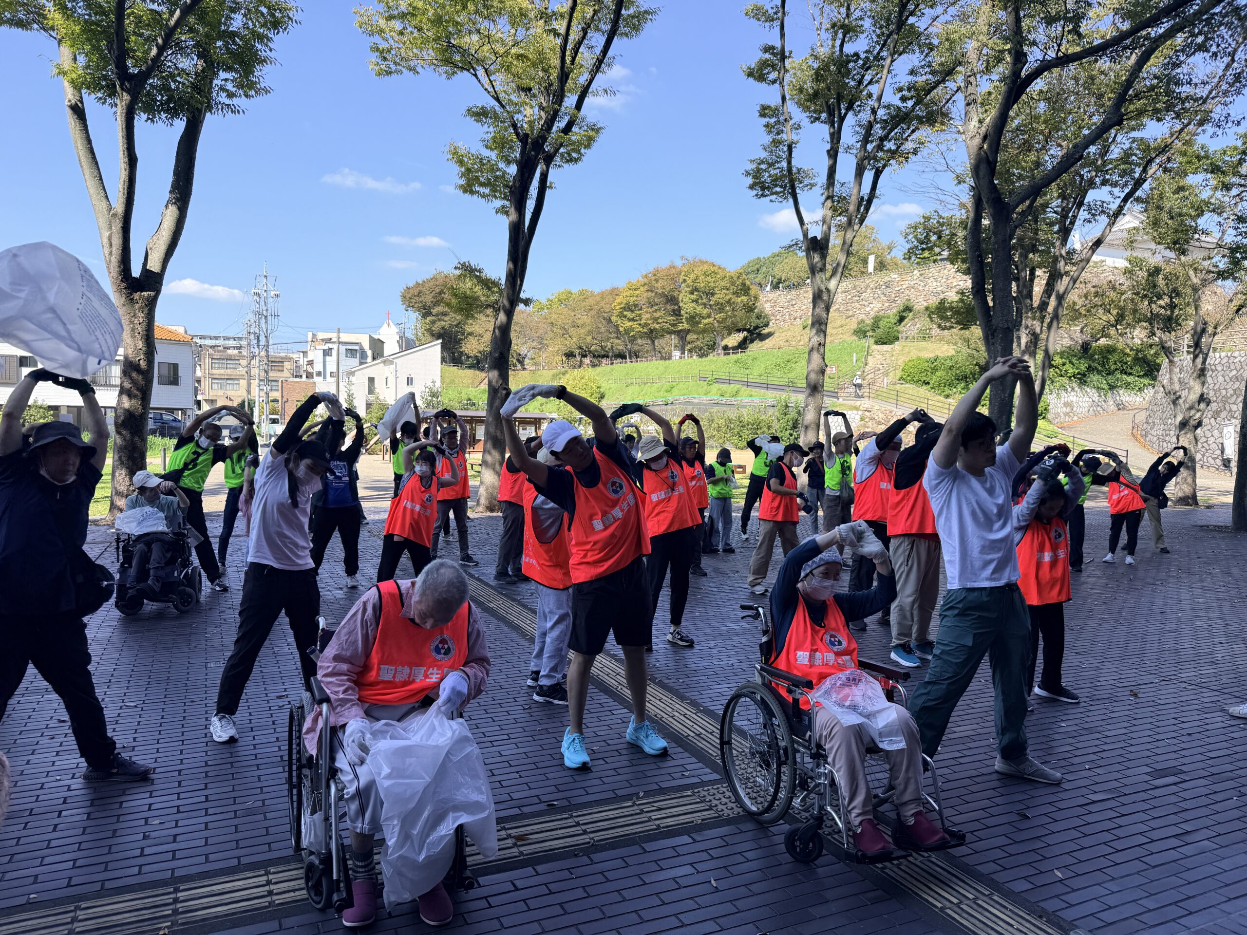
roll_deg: -0.7
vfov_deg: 56.8
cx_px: 624
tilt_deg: -2.9
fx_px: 865
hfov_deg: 71.6
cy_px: 468
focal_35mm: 24
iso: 80
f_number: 1.78
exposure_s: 1/1901
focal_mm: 6.76
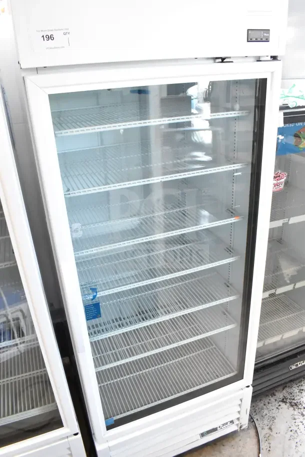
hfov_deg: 47.9
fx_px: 343
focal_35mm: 27
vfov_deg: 67.4
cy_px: 228
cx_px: 152
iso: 6400
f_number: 6.3
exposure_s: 1/160
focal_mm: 18
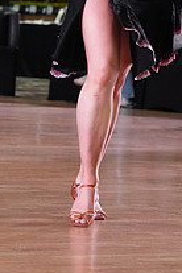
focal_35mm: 294
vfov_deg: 6.9
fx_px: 2229
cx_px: -6
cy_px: -87
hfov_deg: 4.7
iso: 5000
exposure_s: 1/320
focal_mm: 105
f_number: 5.6
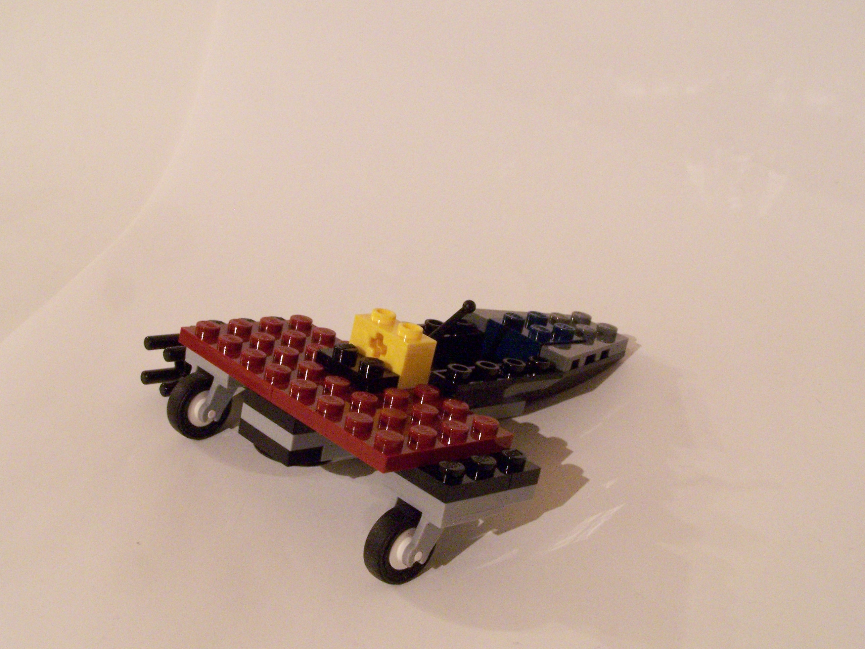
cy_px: 324
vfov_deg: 28.6
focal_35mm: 51
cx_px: 432
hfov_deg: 37.5
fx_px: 1274
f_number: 8
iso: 400
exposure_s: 1/2
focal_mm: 8.5
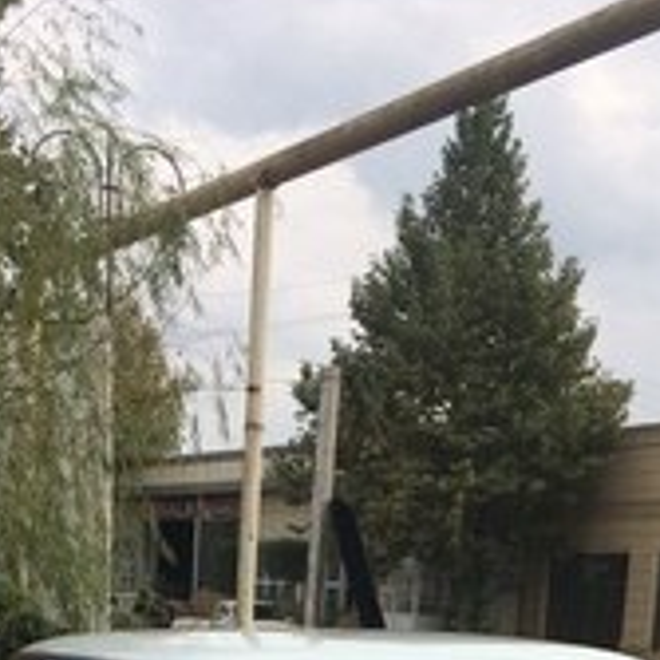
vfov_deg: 20.3
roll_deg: -2.1
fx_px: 1639
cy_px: 921
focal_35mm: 76
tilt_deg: -12.9
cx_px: 300
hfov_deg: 22.8
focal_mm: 4.15
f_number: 2.2
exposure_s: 1/1866
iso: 32
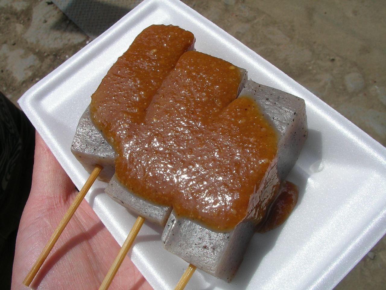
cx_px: 193
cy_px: 145
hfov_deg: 49.0
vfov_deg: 37.7
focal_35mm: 38
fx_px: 424
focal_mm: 6
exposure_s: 1/347
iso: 50
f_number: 7
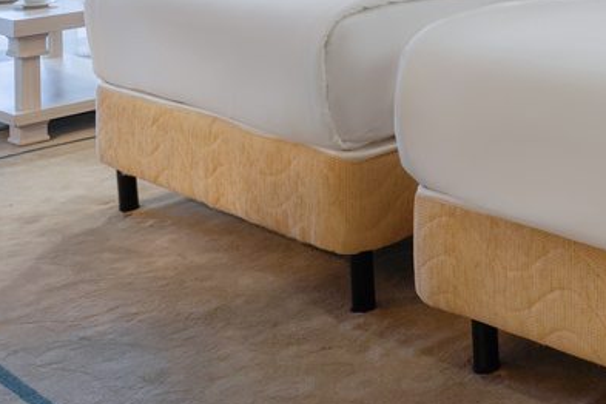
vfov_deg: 22.0
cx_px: 692
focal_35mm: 55
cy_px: -126
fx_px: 926
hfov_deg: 31.5
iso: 640
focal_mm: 16
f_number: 4.5
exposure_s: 1/125
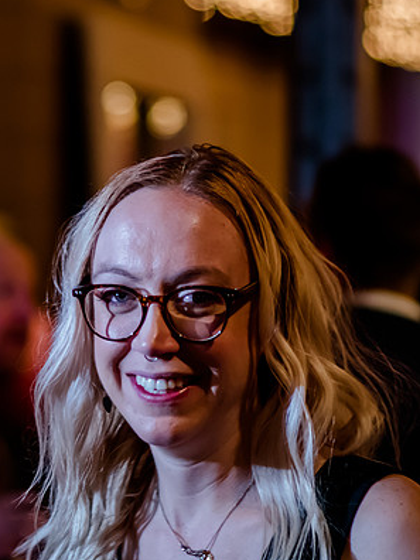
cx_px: 125
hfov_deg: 5.7
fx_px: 4190
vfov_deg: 7.6
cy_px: 296
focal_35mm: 259
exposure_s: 1/160
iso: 4000
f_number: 2.8
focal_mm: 105
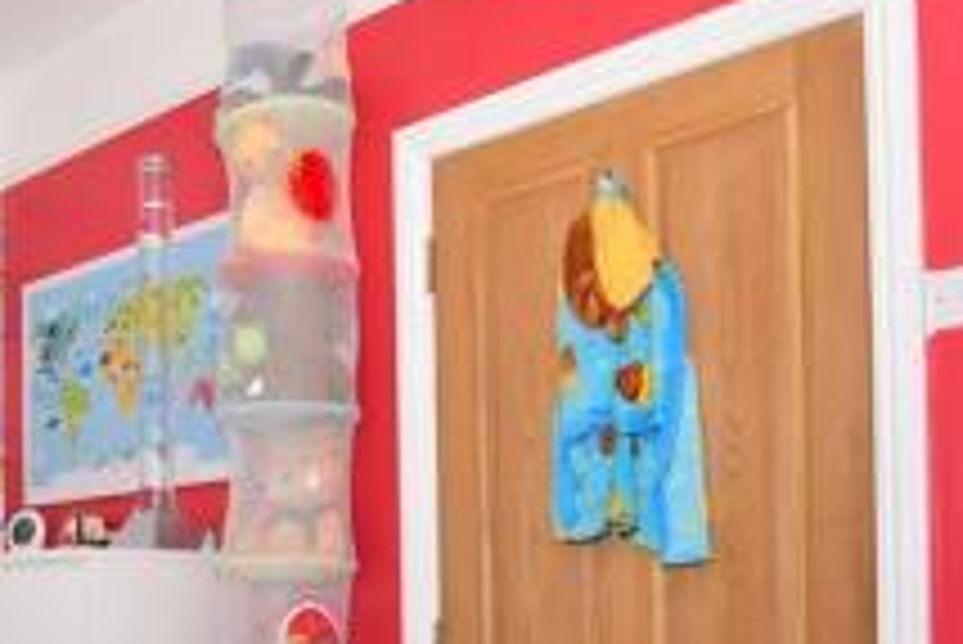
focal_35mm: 46
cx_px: 36
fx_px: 1231
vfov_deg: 27.7
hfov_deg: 38.6
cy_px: 628
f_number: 5.6
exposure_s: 1/80
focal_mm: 10
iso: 400
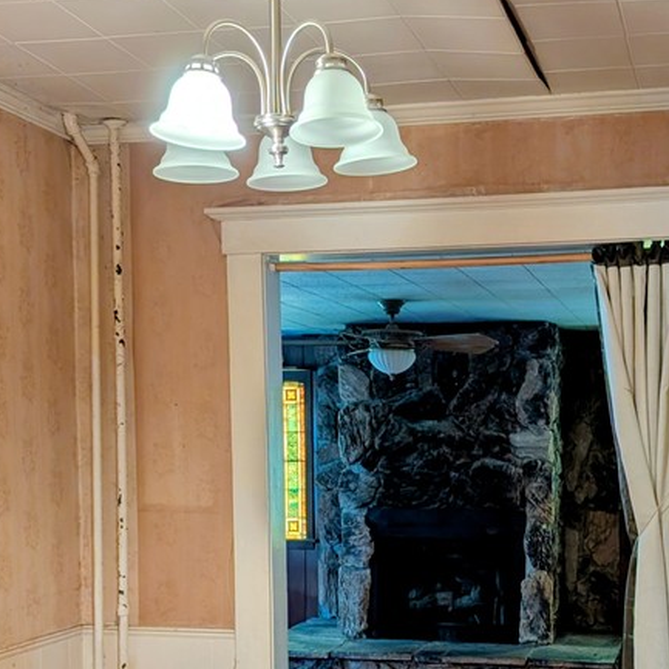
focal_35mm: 53
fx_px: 1159
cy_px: 516
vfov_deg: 31.5
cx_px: 472
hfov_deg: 31.8
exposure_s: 1/24
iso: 23
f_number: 1.68
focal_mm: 6.9
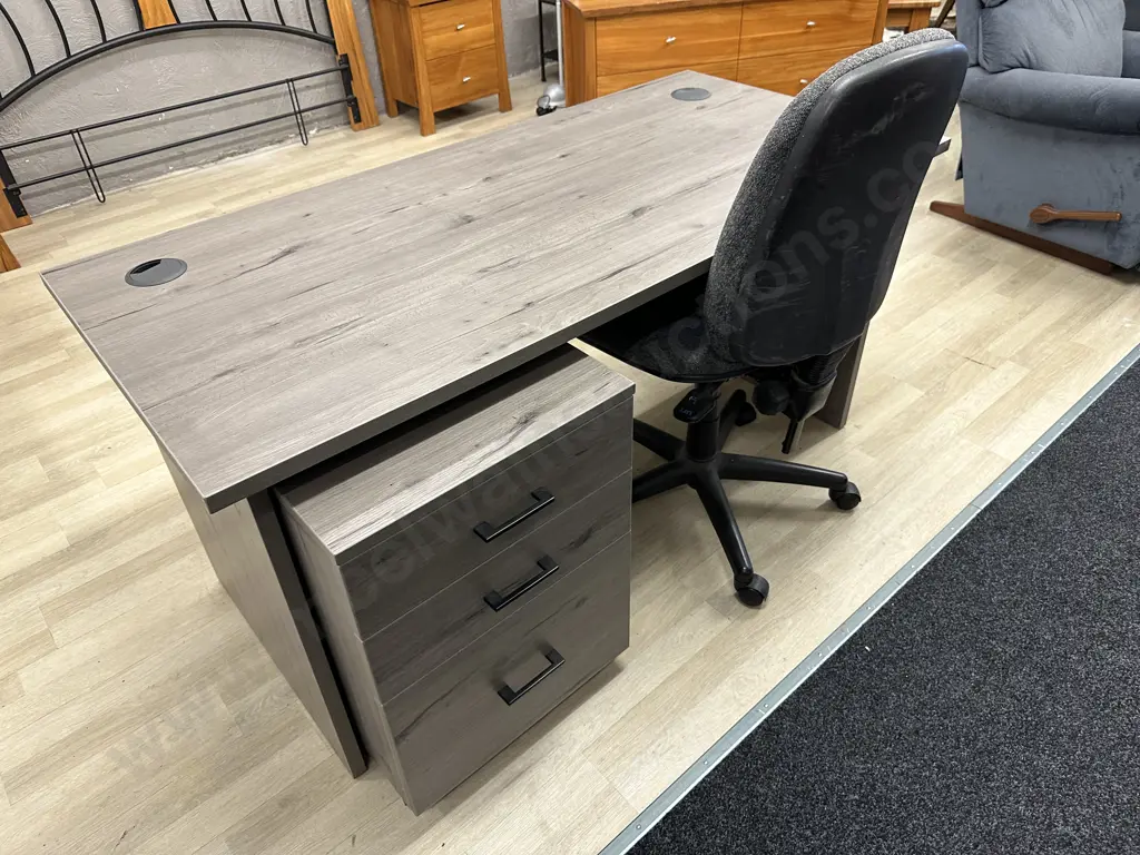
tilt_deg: -36.7
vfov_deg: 56.8
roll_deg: +2.4
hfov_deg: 71.6
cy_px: 428
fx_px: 790
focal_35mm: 24
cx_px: 570
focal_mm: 6.86
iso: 200
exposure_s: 1/100
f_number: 1.78
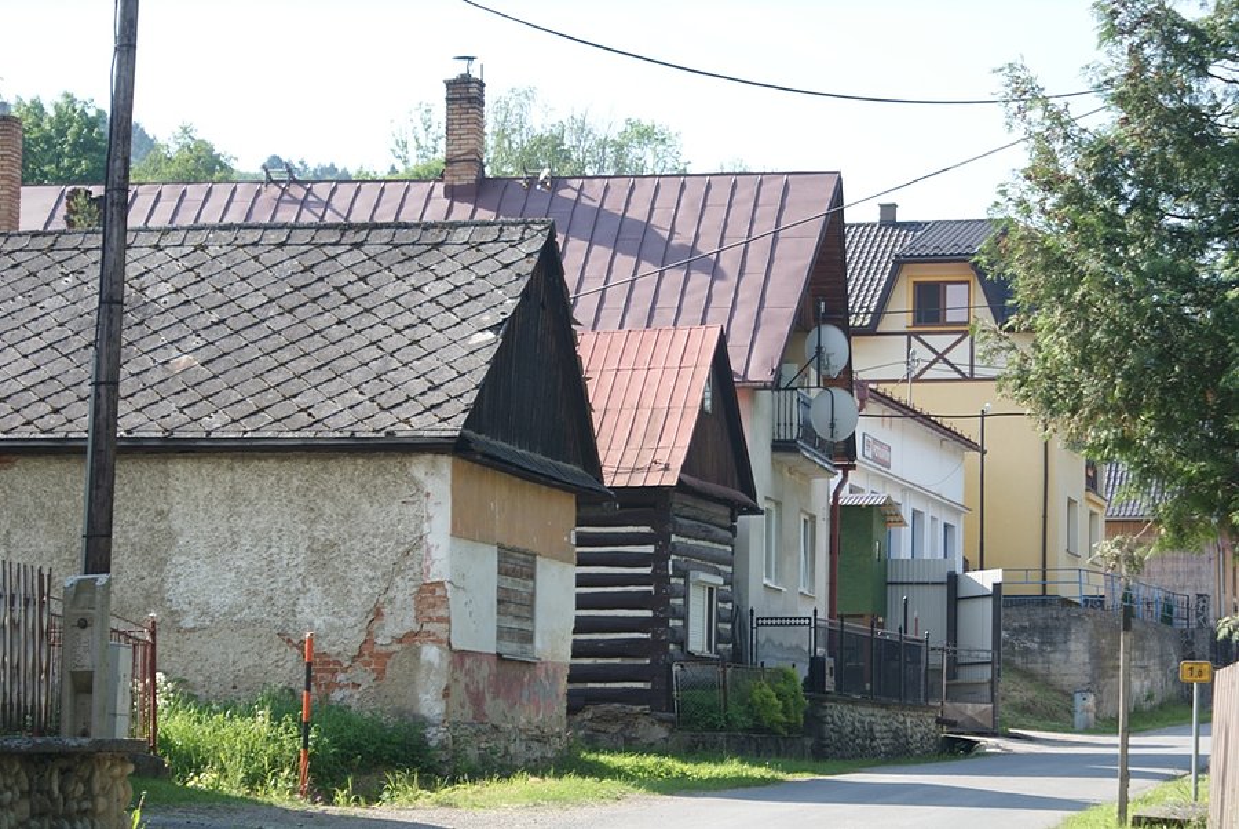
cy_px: 414
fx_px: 3617
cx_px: 620
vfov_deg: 13.1
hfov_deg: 19.4
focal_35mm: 105
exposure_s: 1/125
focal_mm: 70
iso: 100
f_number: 6.3
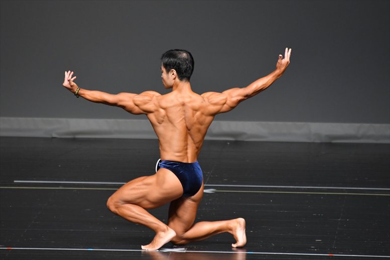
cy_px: 130
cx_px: 195
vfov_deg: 3.1
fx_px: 4873
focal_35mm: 450
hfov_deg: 4.6
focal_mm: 300
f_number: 5.6
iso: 2500
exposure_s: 1/400
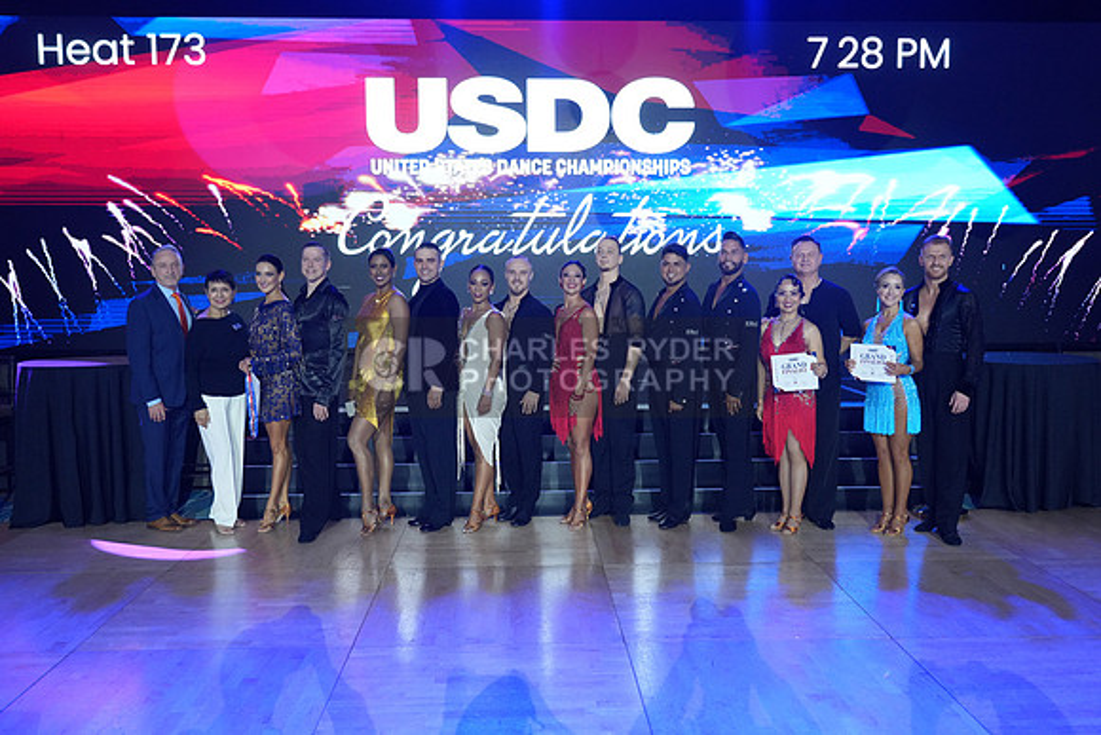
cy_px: 368
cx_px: 550
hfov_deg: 60.3
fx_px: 948
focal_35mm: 31
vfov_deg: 42.3
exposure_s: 1/640
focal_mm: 31
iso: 3200
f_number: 4
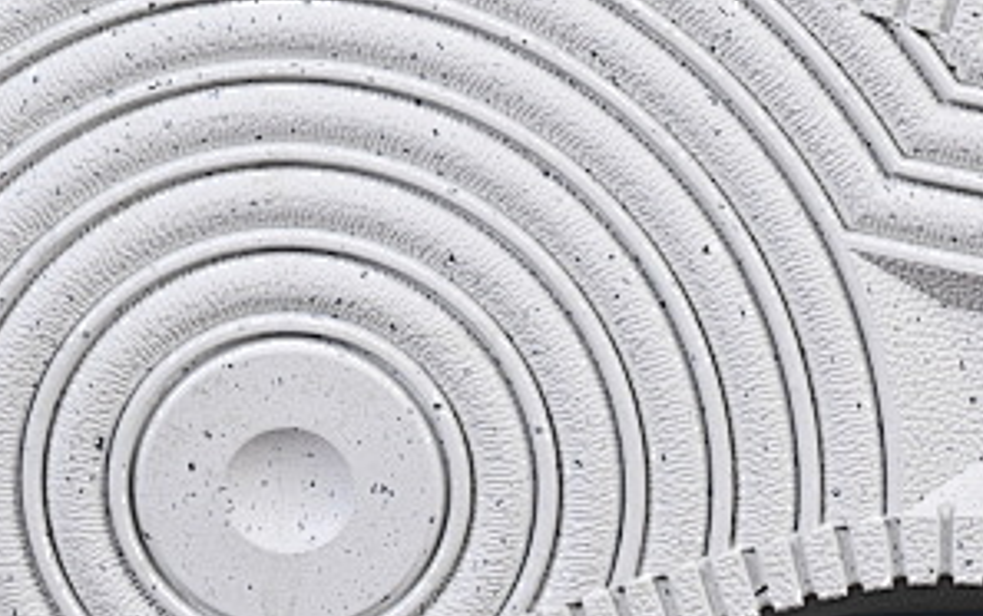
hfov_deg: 7.5
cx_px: 791
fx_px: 7452
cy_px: 0
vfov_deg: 4.7
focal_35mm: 278
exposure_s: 1/80
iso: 160
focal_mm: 50
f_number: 8
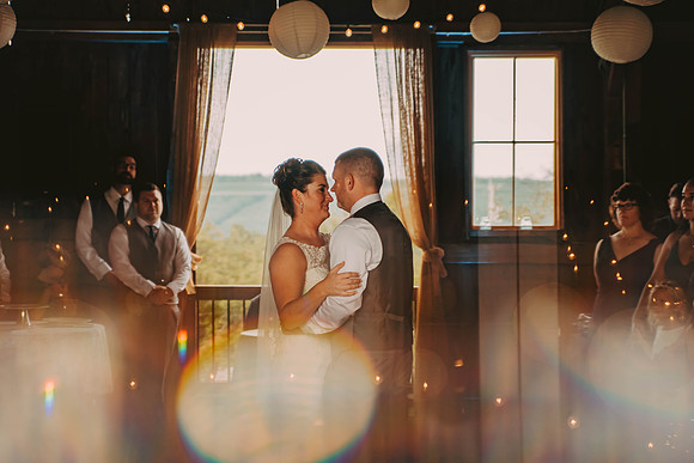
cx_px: 347
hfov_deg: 26.1
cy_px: 232
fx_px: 1497
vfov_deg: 17.6
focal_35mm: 78
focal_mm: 75
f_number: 2.8
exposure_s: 1/320
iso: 400
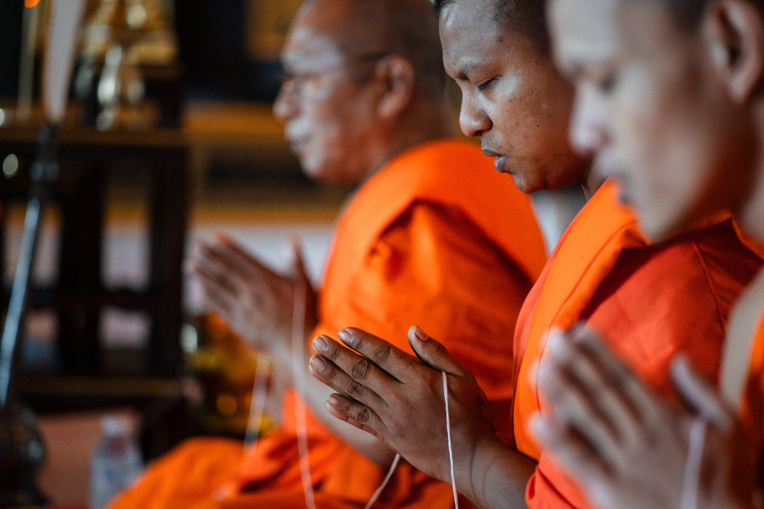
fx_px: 2865
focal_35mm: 135
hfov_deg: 15.2
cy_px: 254
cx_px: 382
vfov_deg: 10.2
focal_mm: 135
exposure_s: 1/400
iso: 6400
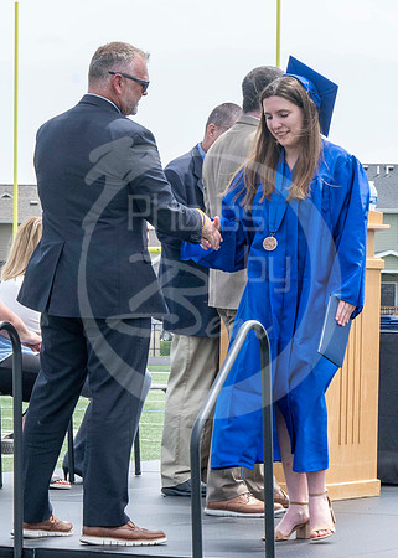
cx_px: 125
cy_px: 227
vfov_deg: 10.5
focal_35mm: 192
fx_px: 3044
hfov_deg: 7.5
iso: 200
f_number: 13
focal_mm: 70
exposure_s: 1/250
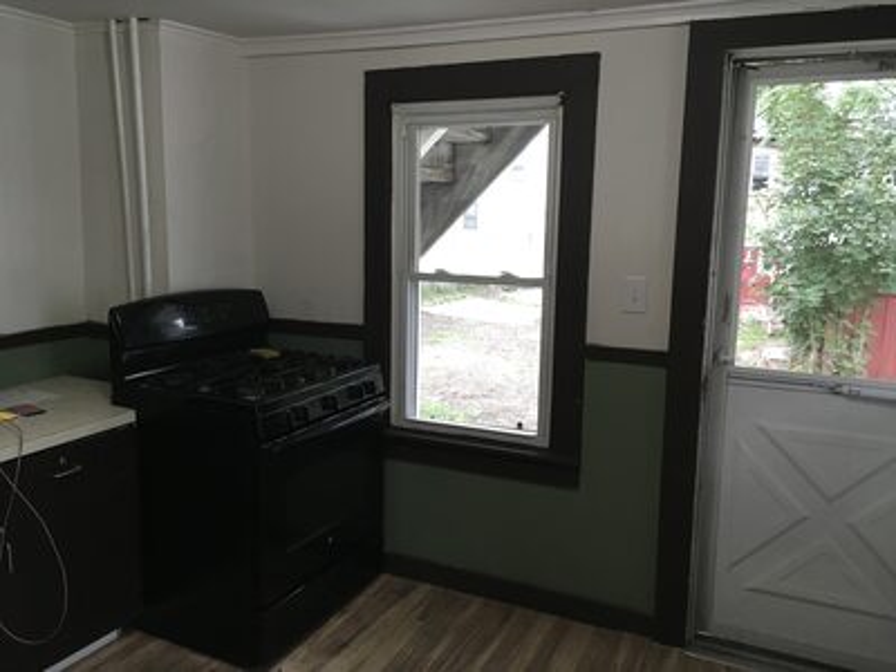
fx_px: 751
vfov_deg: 48.2
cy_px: 336
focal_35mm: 29
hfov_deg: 61.7
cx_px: 448
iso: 80
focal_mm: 4.15
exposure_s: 1/30
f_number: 2.2
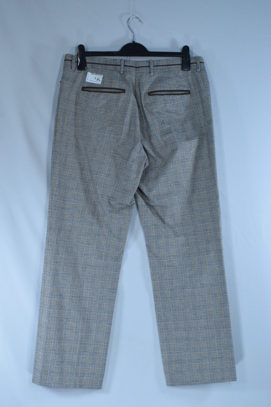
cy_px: 204
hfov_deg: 30.9
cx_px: 136
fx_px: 491
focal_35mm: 44
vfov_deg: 44.9
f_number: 13
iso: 3200
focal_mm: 29
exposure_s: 1/250
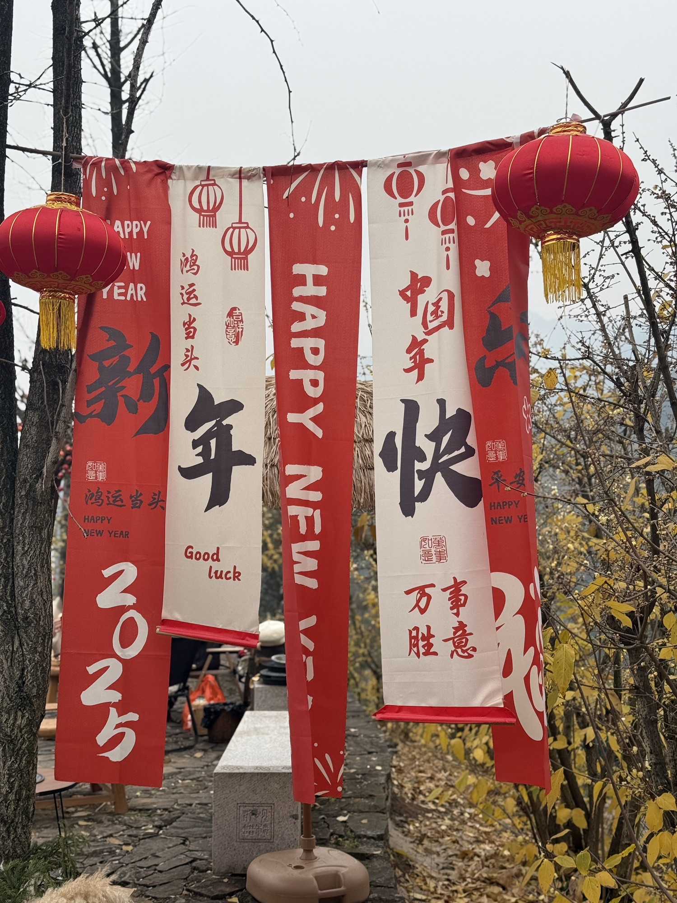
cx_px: 338
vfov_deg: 39.7
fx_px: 1252
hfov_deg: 30.3
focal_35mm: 48
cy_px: 452
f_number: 1.78
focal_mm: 6.76
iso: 80
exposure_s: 1/570
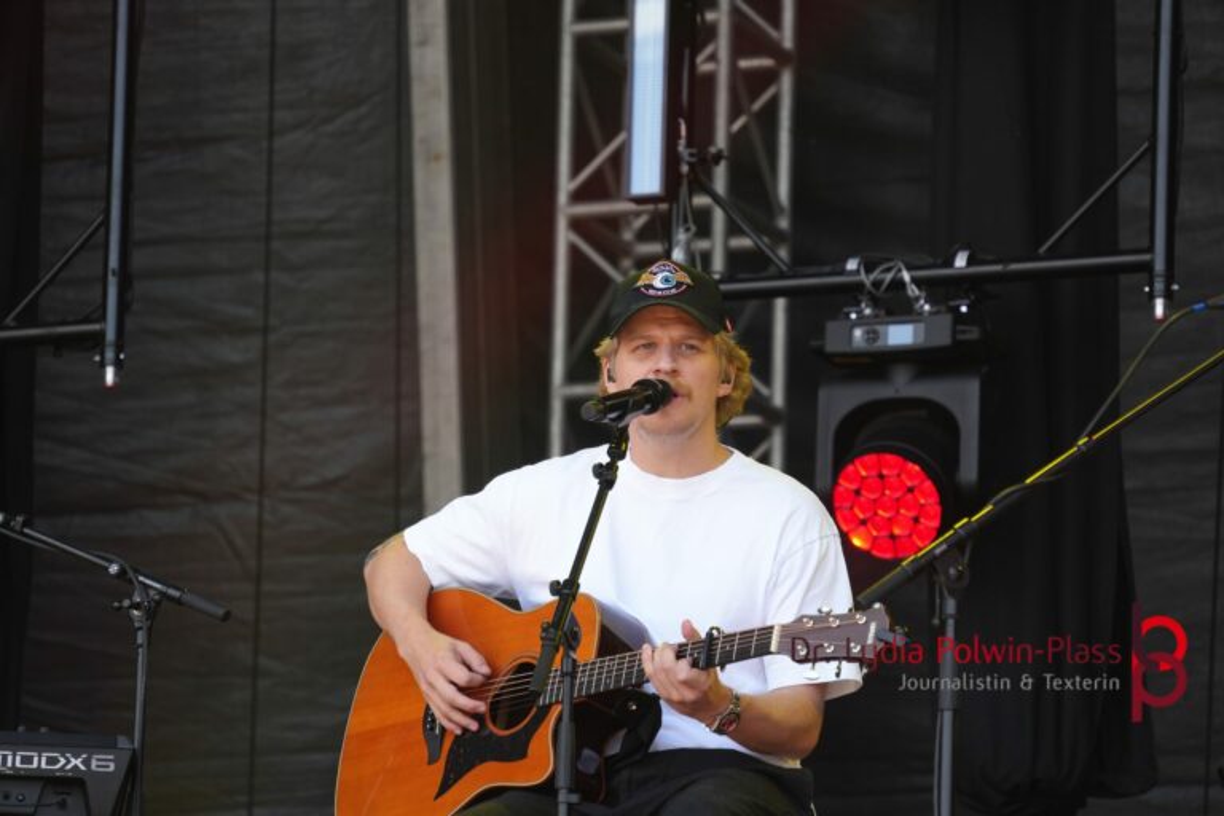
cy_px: 408
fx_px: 7496
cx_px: 612
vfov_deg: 6.2
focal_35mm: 220
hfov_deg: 9.3
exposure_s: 1/250
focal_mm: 147
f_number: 5.6
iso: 250
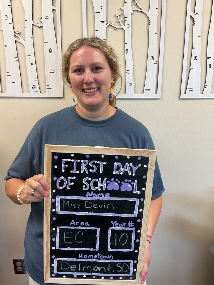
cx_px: 107
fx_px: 239
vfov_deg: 61.7
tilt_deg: -14.7
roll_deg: -0.7
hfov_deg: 48.2
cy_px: 142
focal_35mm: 29
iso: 50
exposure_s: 1/60
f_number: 1.8
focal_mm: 3
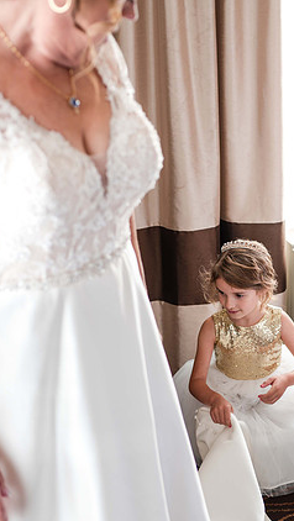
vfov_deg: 33.8
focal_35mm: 62
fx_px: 858
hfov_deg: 19.2
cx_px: 248
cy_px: 287
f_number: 2.2
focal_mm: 35
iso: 200
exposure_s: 1/200
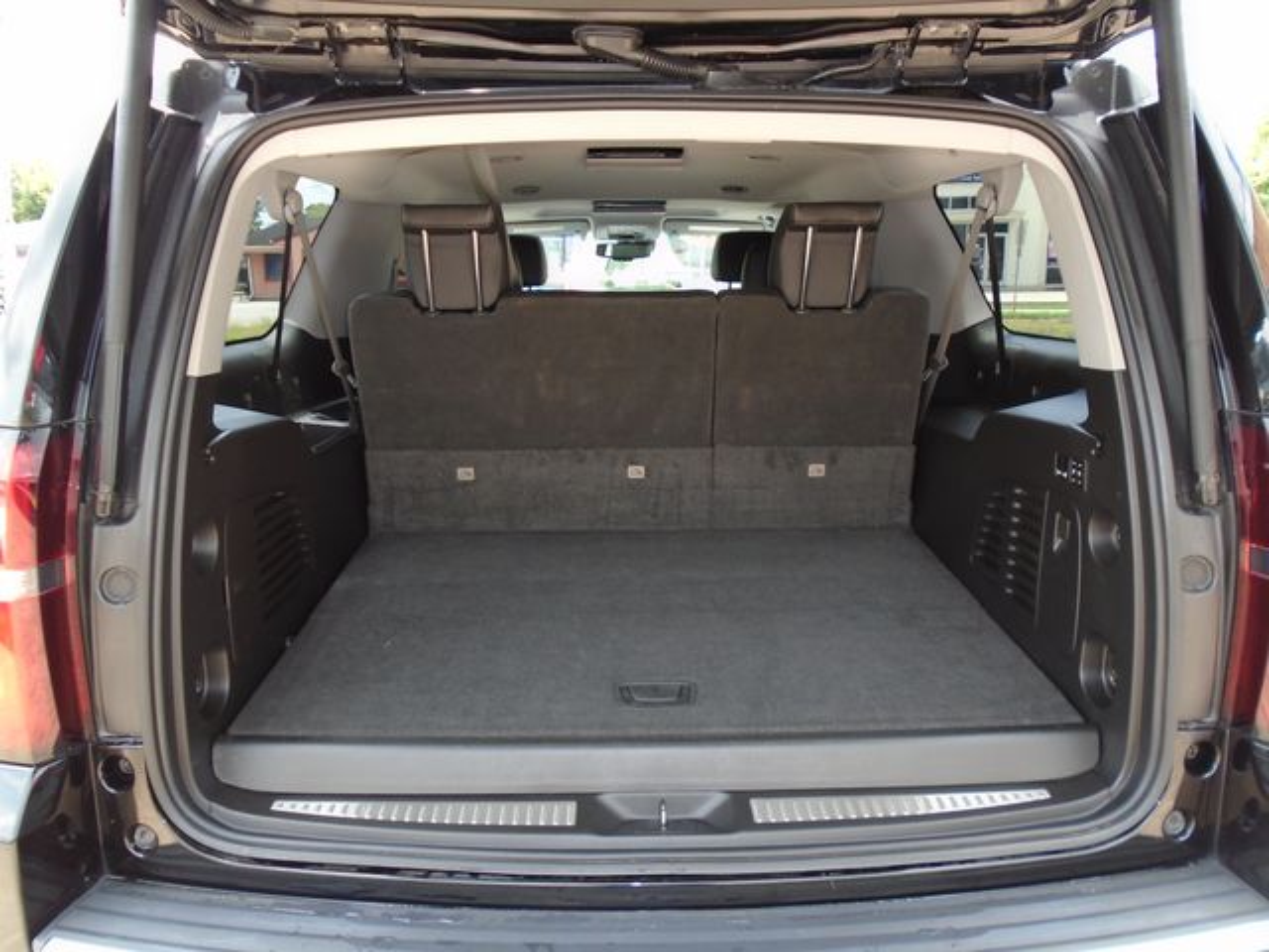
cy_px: 476
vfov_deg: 53.1
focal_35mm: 26
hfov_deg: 67.3
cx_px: 634
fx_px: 953
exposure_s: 1/80
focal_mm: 4.6
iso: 100
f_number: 3.2
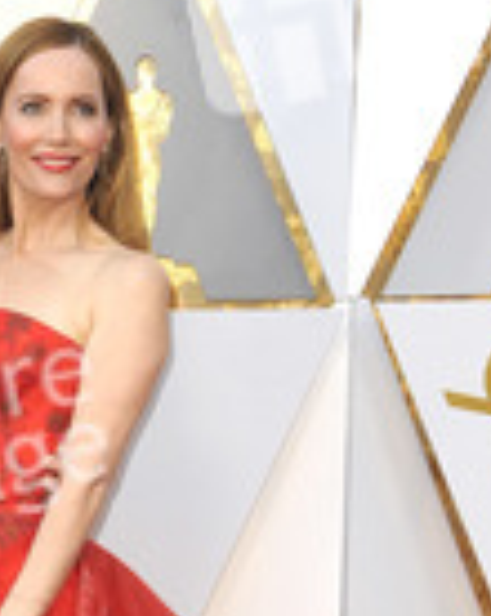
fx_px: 2385
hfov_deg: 11.6
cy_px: 678
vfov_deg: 14.4
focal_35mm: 131
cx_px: 11
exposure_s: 1/250
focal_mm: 48
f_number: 7.1
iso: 1000
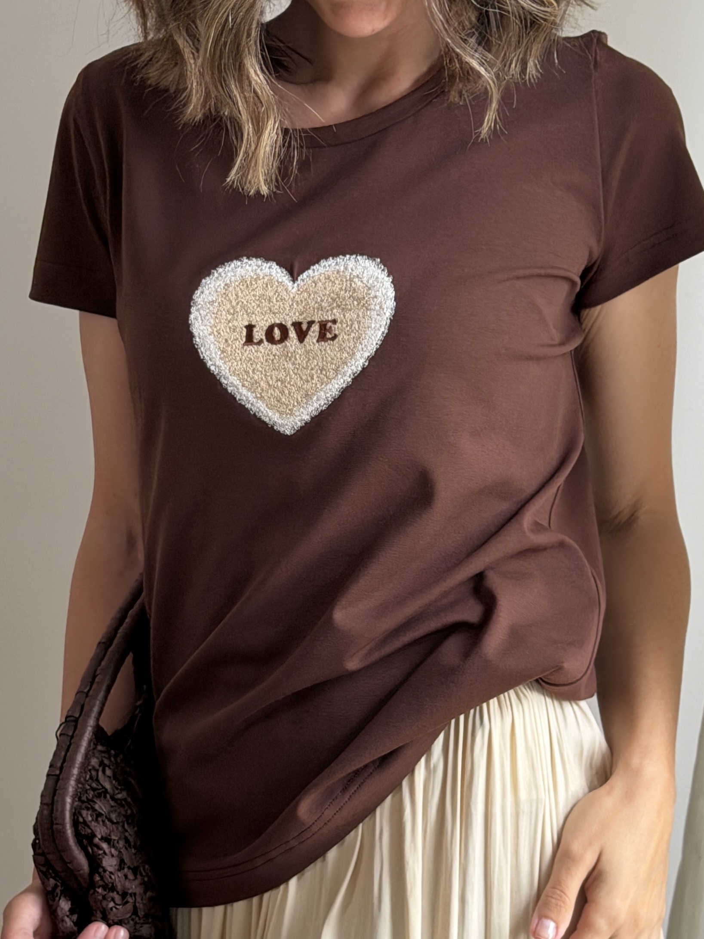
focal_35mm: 48
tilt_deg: -10.4
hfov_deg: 30.3
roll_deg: -3.9
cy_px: 470
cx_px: 352
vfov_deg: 39.7
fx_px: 1302
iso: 100
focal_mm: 6.76
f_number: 1.78
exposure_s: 1/80
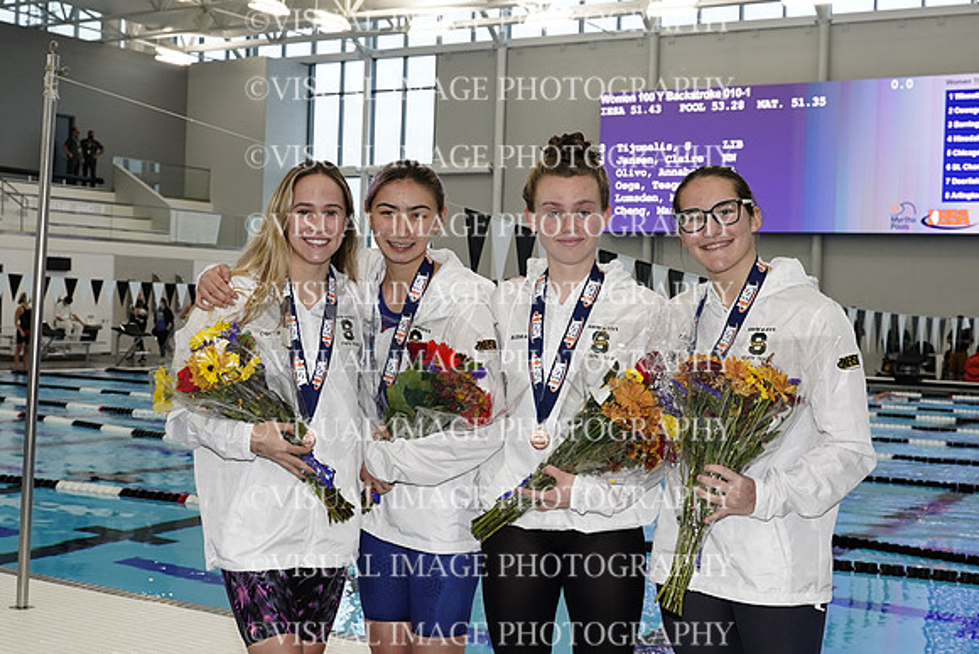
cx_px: 490
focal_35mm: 52
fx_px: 1414
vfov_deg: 26.0
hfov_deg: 38.2
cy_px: 327
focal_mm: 35
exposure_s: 1/200
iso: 1250
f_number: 5.6
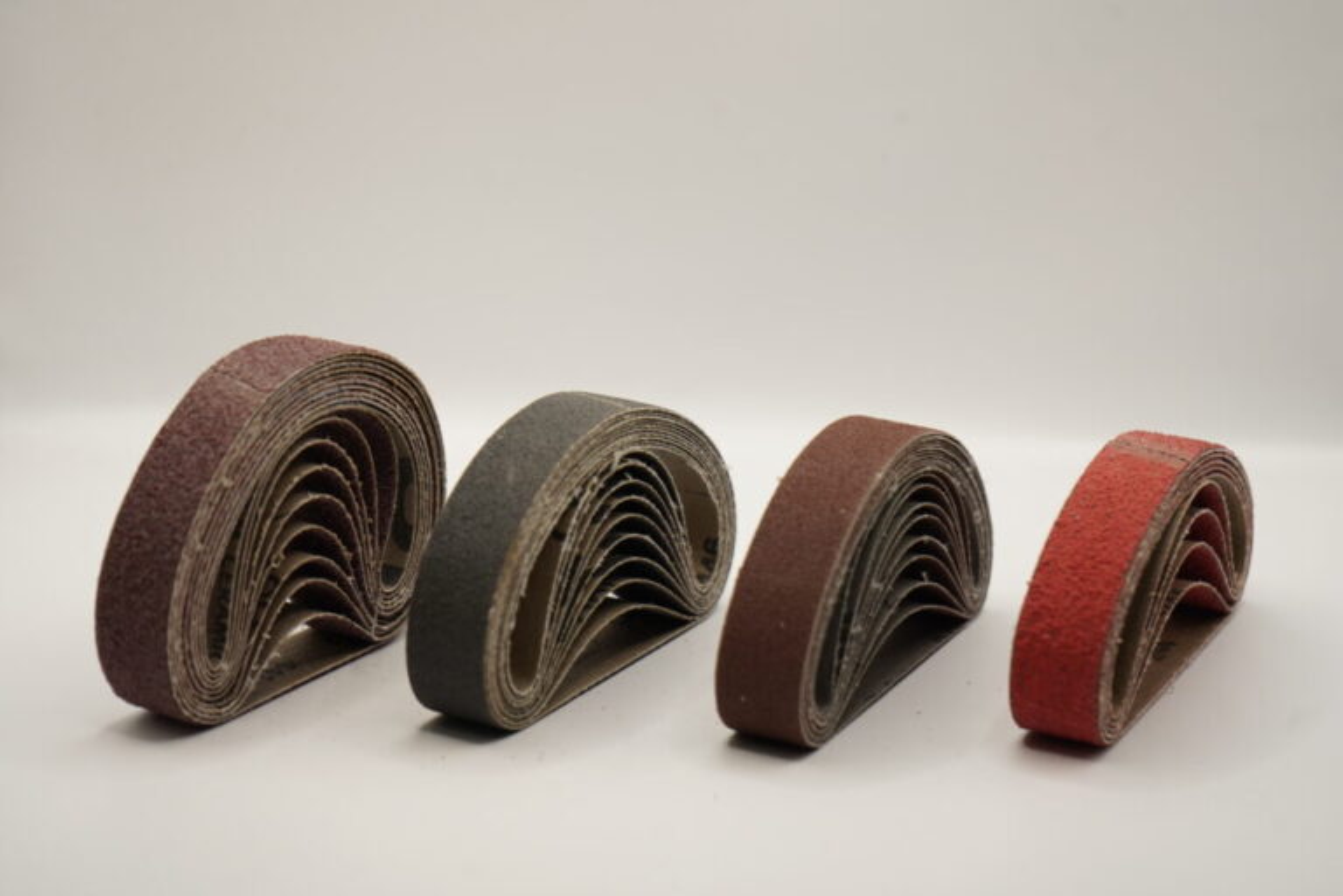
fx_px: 2611
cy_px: 448
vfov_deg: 19.5
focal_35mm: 70
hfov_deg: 28.8
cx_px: 672
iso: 500
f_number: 5.6
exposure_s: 1/160
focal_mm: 70
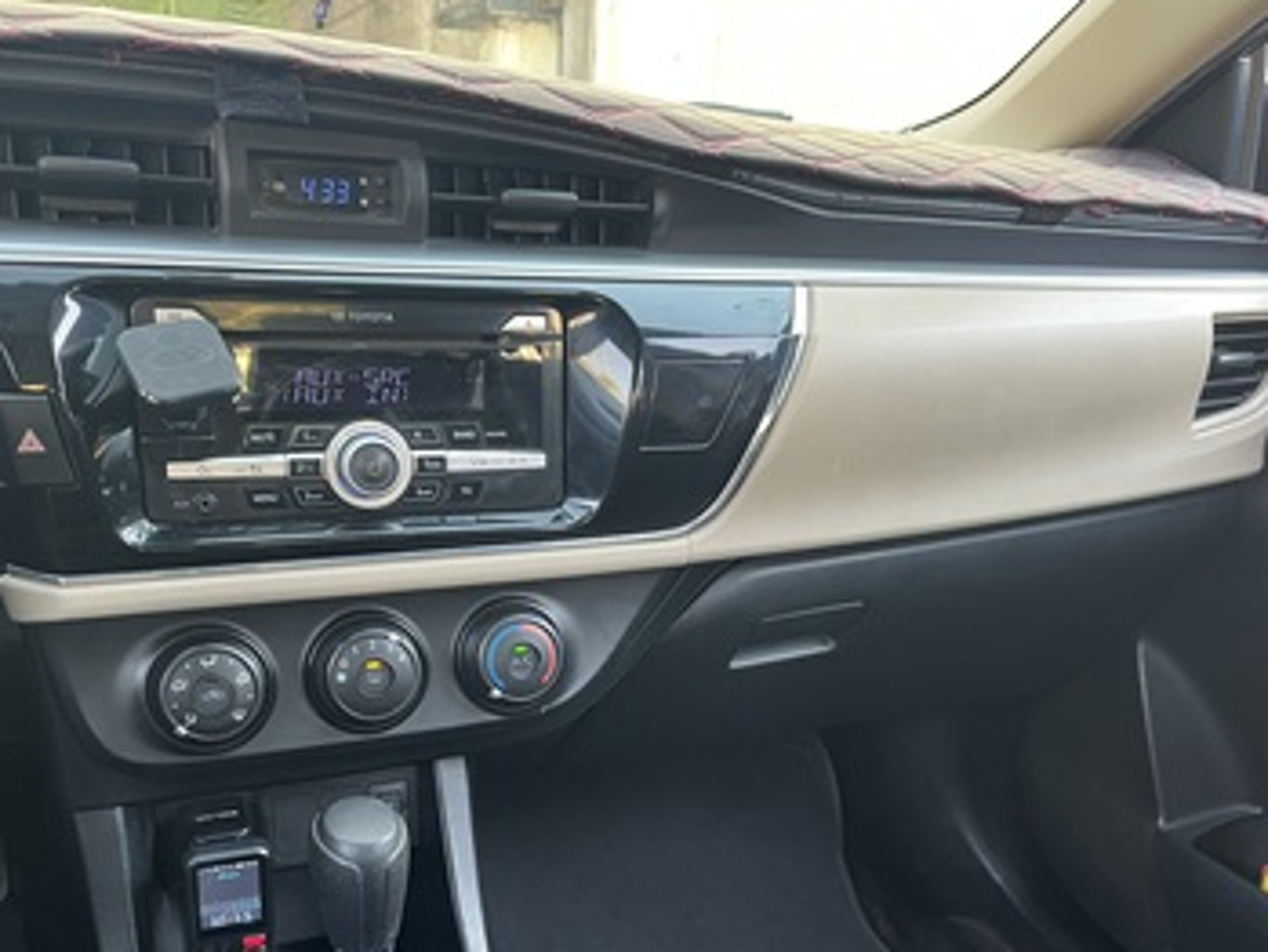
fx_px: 1246
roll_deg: -4.4
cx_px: 645
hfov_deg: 53.9
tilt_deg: -20.9
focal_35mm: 34
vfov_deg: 41.4
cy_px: 616
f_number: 1.6
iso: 125
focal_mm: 5.1
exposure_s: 1/90
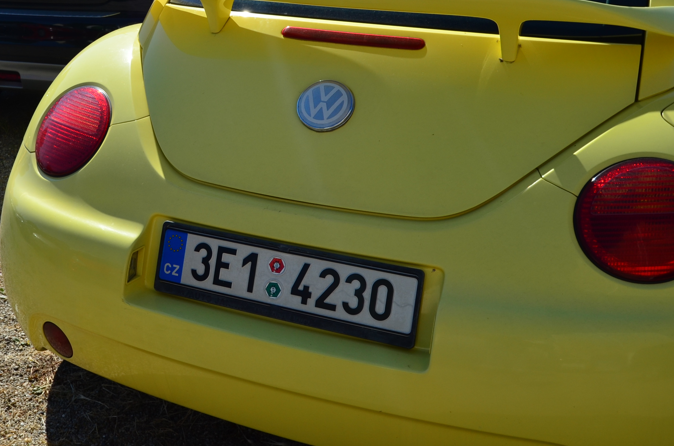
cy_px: 89
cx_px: 164
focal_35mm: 56
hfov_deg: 35.0
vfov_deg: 23.8
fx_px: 1043
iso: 125
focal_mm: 23
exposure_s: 1/400
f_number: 9
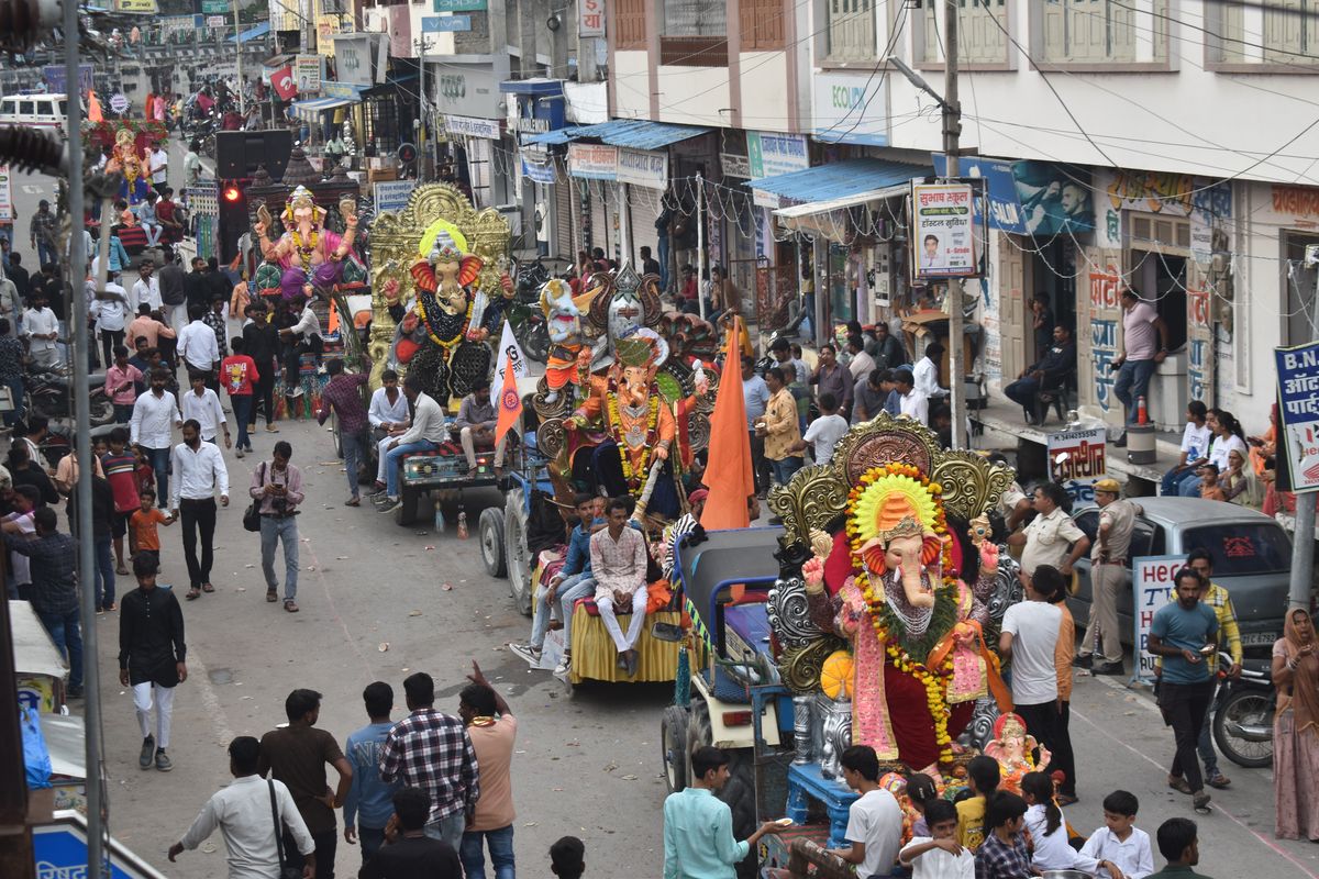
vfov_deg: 16.6
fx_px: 3022
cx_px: 660
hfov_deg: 24.6
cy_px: 440
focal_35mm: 82
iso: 200
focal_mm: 55
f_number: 5.6
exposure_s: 1/125
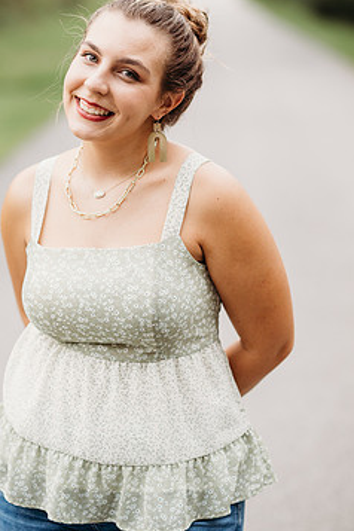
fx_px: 1578
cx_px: 140
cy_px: 223
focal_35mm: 107
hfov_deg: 12.8
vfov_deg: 19.1
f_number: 2.2
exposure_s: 1/250
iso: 400
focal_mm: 85
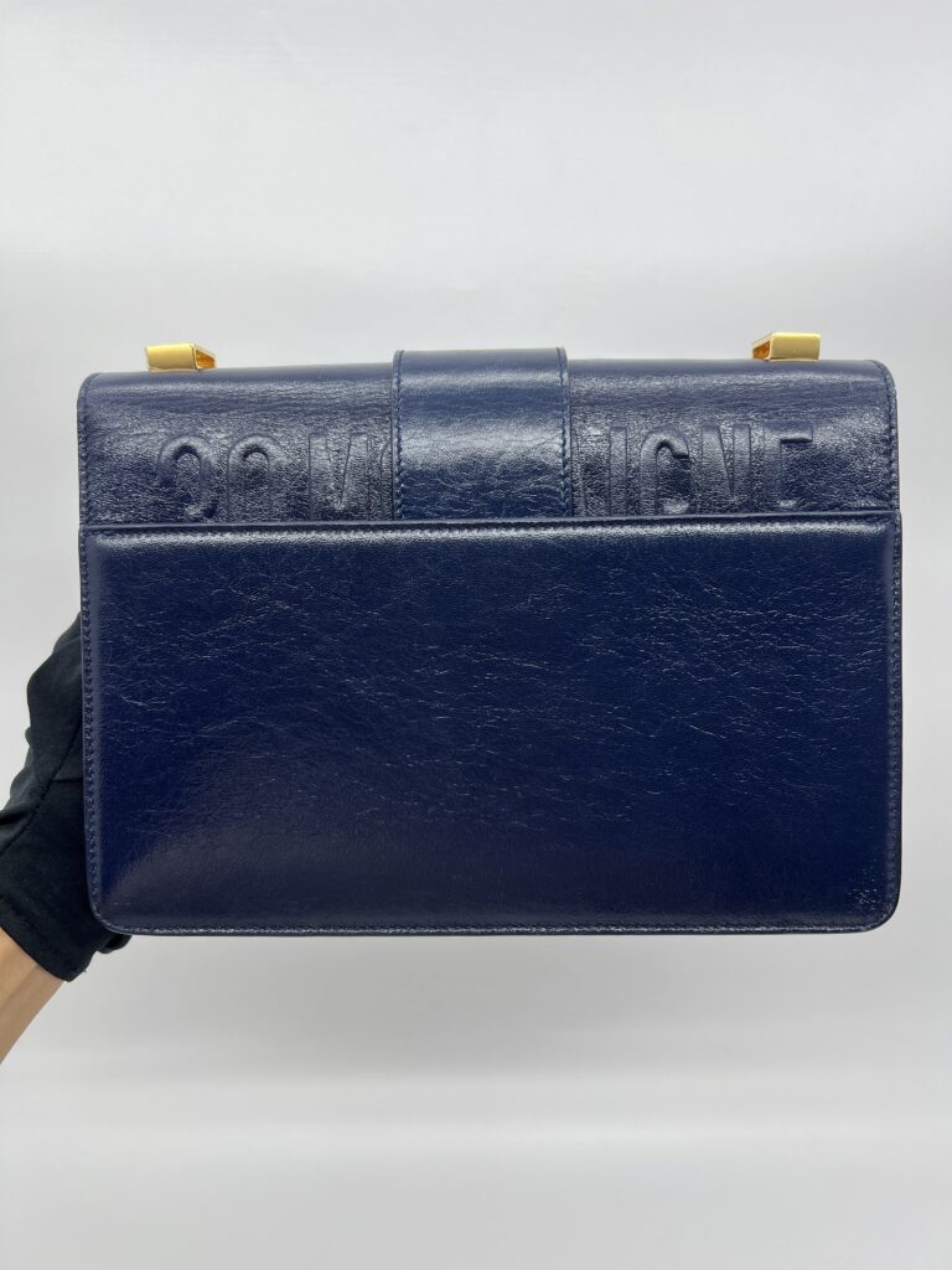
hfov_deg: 53.1
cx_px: 476
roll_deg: -1.2
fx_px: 953
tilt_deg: -21.5
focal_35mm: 26
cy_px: 635
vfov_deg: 67.3
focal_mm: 5.7
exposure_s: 1/148
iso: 32
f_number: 1.5
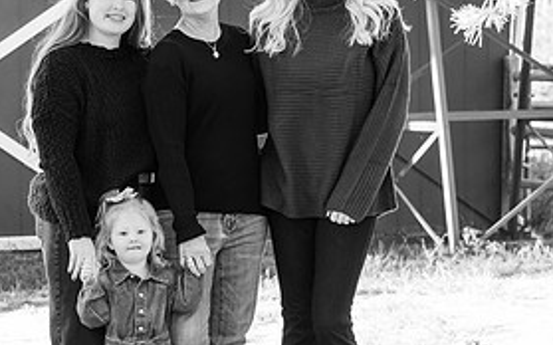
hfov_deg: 11.7
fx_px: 2681
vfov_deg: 7.4
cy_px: 144
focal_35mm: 178
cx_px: 18
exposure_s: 1/320
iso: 1600
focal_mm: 84
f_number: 6.3
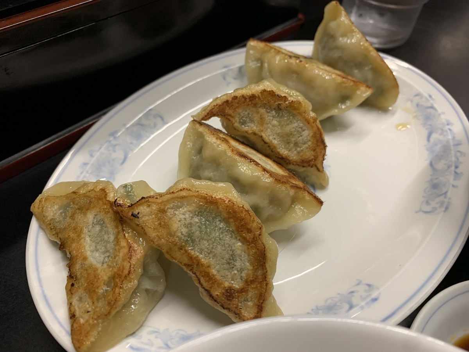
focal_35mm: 26
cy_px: 176
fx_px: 352
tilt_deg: -48.1
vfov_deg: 53.1
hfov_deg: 67.3
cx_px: 234
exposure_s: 1/50
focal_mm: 4.25
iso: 200
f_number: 1.8
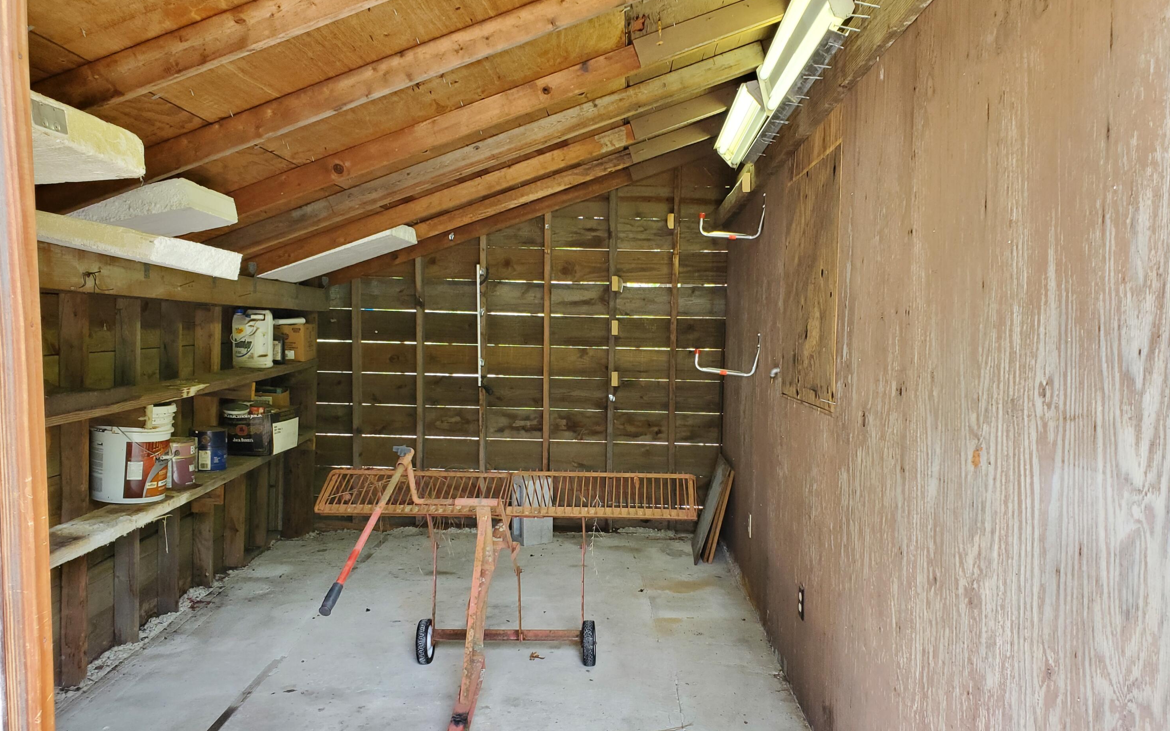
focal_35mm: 28
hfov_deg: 66.5
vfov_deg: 44.5
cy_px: 397
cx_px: 577
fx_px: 893
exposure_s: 1/120
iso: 200
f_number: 2.4
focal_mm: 4.3
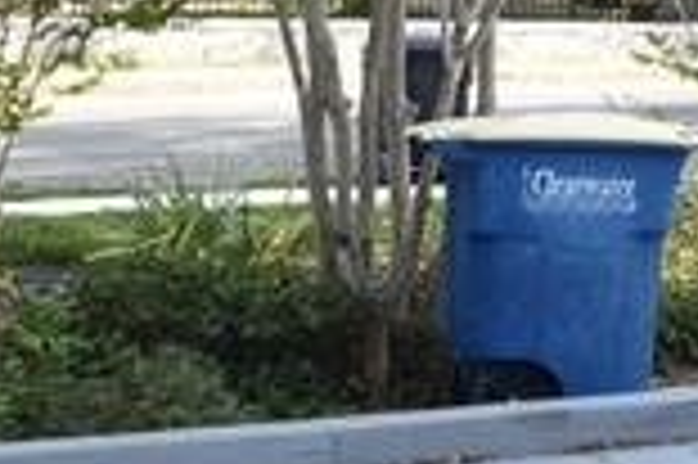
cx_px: 1464
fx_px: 1917
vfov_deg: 13.7
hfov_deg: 15.6
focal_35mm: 99
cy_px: 36
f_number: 3.5
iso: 800
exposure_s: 1/2000
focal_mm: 10
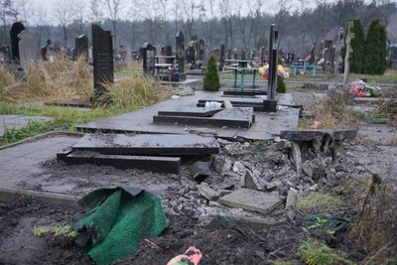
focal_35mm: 33
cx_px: 198
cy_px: 132
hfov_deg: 57.2
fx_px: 364
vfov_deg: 40.0
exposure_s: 1/160
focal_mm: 33
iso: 200
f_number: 2.8
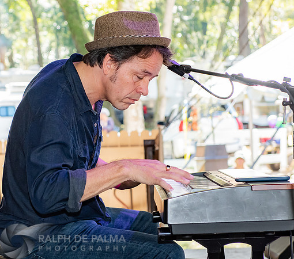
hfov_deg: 12.1
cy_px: 89
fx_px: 1377
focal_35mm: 152
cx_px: 72
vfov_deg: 10.8
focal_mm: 70
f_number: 5.6
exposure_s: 1/160
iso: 800
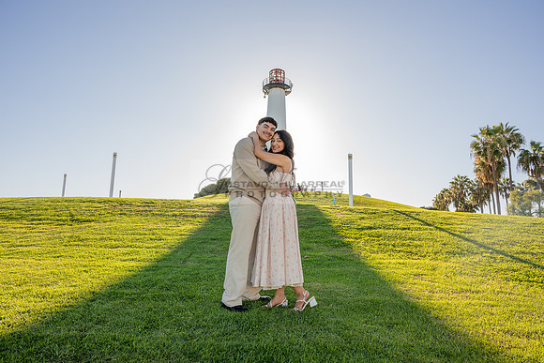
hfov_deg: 73.7
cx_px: 272
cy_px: 182
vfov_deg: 53.2
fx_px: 363
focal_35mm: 24
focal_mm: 24
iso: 200
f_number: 9
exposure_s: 1/200
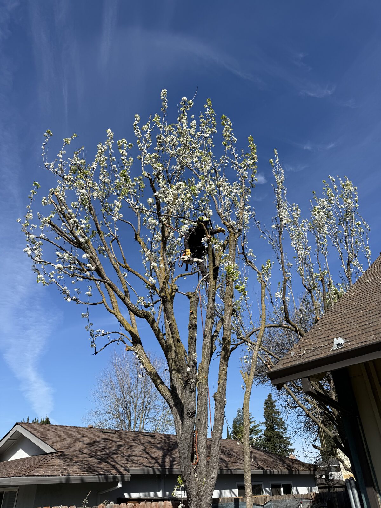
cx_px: 190
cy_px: 254
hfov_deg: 56.8
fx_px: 352
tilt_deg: +33.4
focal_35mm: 24
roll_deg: +2.9
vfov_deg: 71.6
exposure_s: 1/4405
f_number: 1.78
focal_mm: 6.76
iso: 80
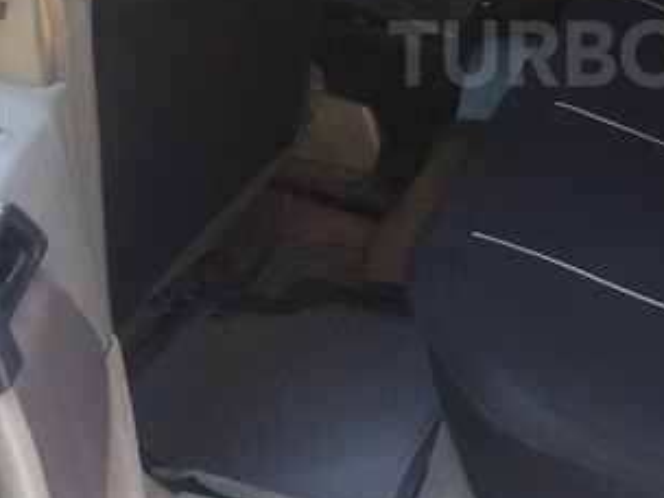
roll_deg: -1.7
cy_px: 54
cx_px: 612
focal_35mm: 63
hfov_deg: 29.3
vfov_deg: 22.7
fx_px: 1208
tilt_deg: -26.8
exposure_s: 1/33
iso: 50
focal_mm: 4.15
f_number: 2.2
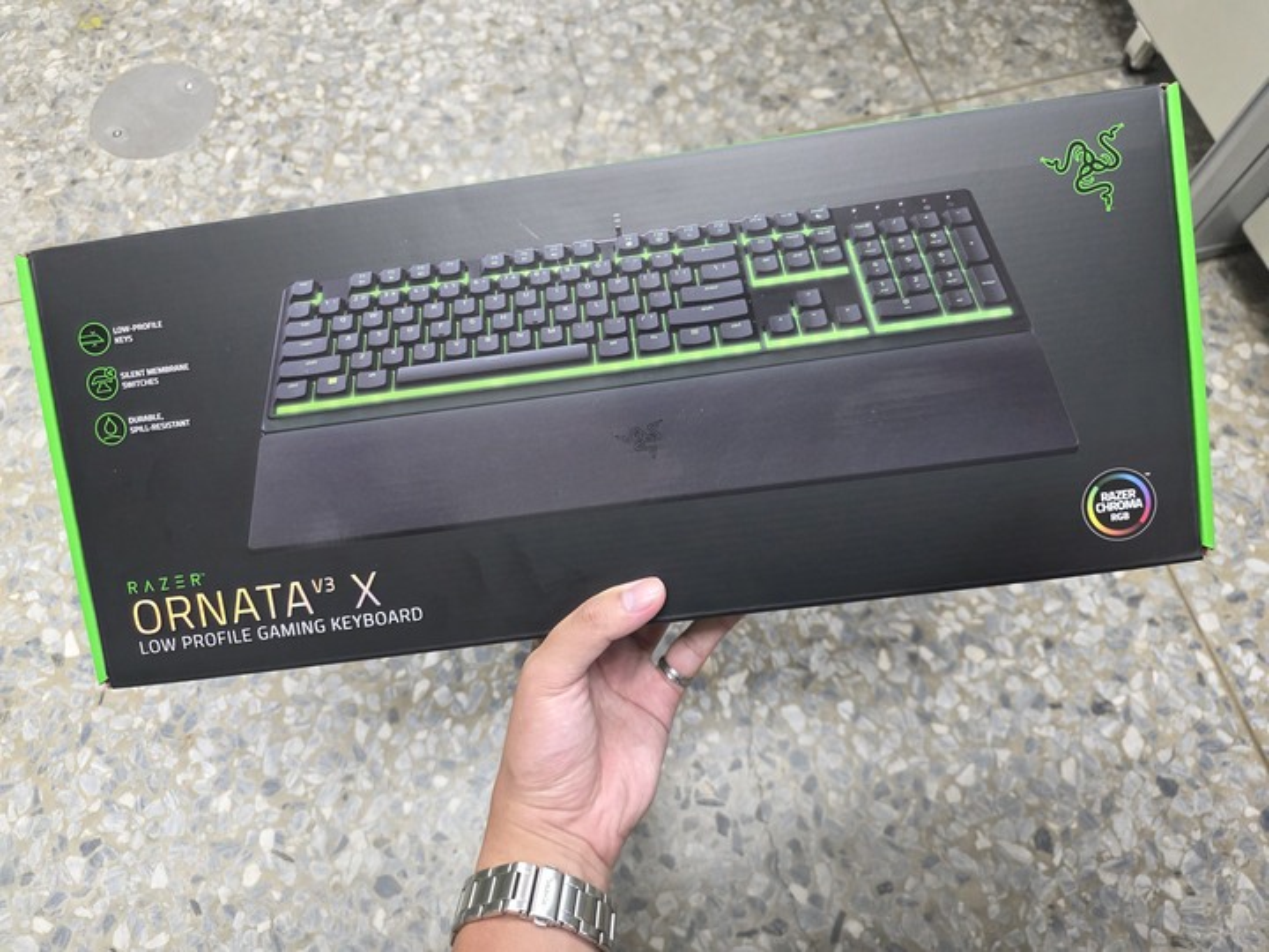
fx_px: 843
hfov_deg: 73.9
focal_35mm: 23
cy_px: 476
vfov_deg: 58.9
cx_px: 634
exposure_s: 1/120
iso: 500
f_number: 1.7
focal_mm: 6.25
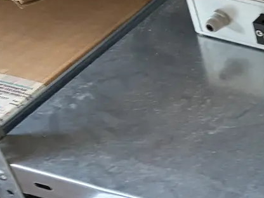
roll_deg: -7.7
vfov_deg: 12.3
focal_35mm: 120
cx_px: 606
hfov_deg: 13.0
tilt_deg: -44.0
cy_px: 179
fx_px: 915
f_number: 1.6
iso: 125
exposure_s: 1/50
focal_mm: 5.96
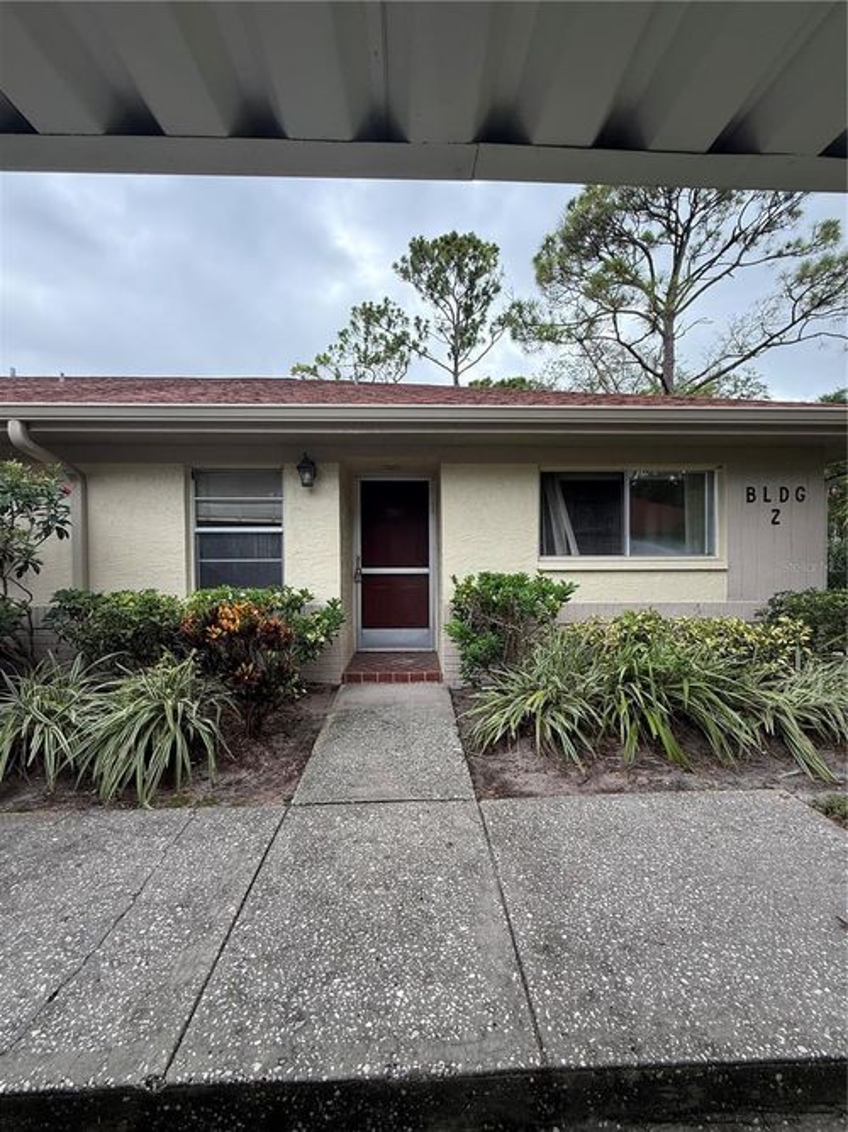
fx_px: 457
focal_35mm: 14
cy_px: 566
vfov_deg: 102.1
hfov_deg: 85.7
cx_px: 424
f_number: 2.2
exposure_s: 1/424
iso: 64
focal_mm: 2.22
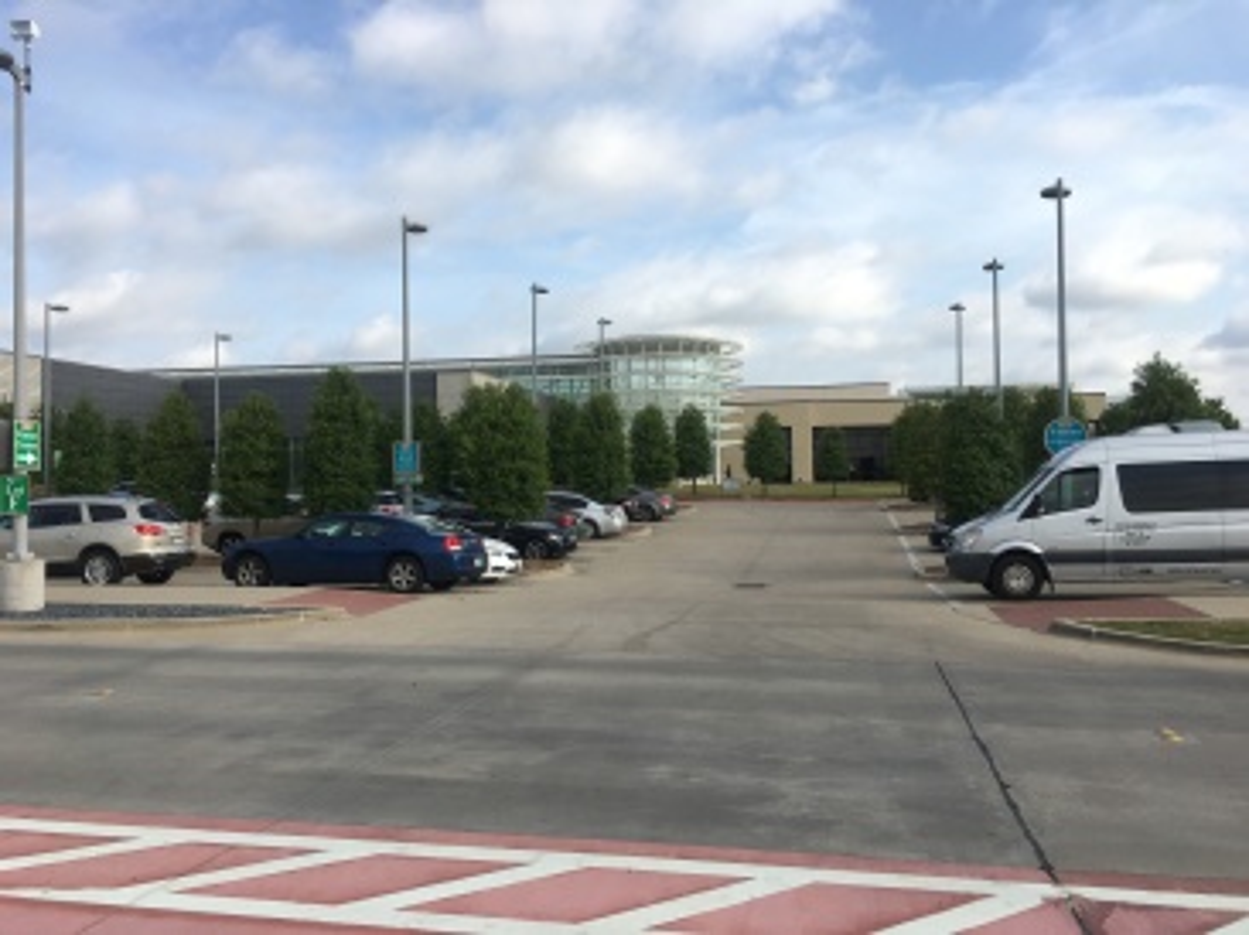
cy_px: 468
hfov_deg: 61.7
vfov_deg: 48.2
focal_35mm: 29
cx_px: 624
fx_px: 1046
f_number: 2.2
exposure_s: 1/1166
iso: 25
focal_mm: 4.15
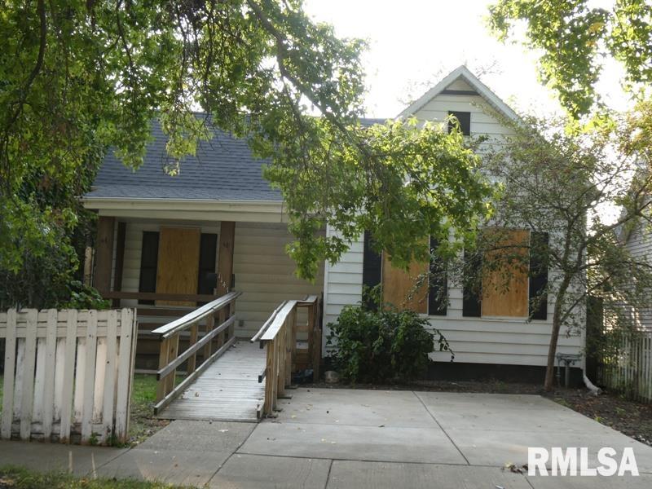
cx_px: 326
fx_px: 885
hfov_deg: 40.4
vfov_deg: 30.9
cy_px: 244
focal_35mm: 47
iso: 100
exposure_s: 1/80
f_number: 4
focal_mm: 8.4
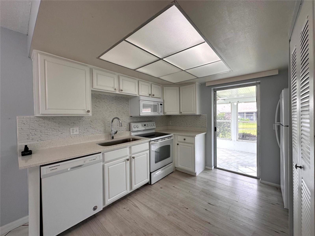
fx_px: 127
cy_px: 118
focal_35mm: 14
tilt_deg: -0.9
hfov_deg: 102.1
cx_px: 158
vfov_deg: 85.7
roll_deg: +0.4
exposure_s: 1/120
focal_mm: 2.22
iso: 100
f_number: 2.2
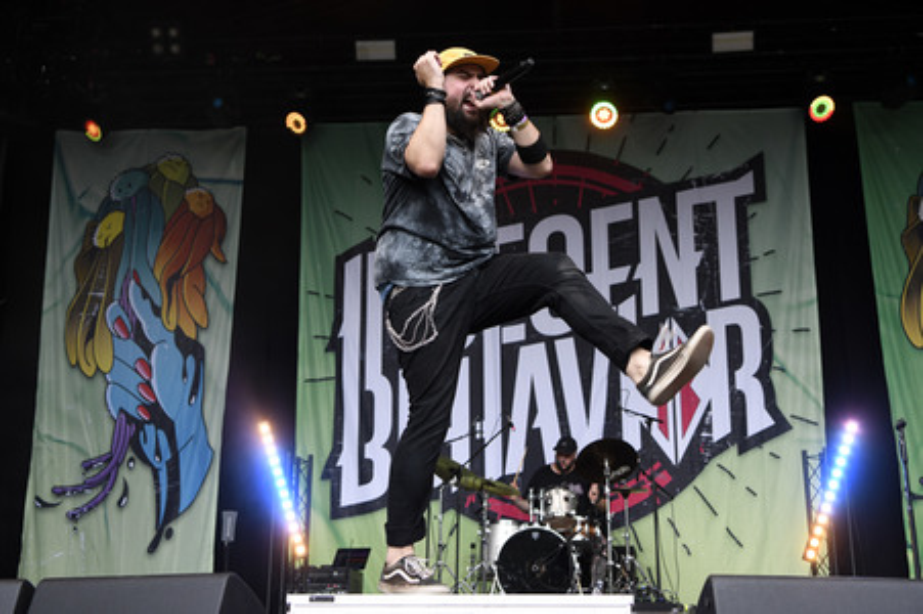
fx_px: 1025
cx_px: 462
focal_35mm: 40
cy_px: 307
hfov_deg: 48.5
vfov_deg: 33.4
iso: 800
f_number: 3.5
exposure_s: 1/640
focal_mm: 40
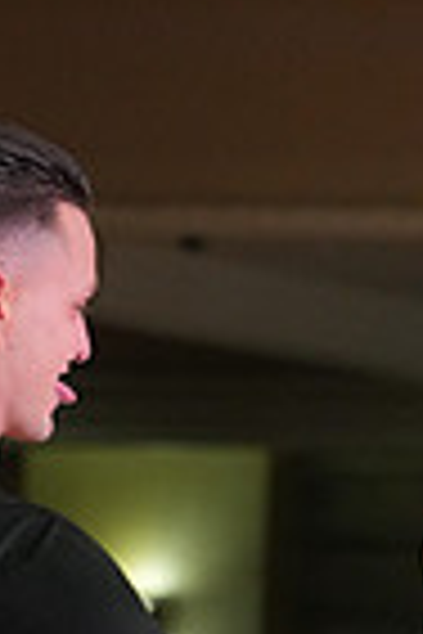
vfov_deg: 3.3
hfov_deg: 2.2
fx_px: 10980
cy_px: 1196
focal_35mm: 623
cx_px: 178
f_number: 5.6
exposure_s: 1/200
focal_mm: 151
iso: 2500
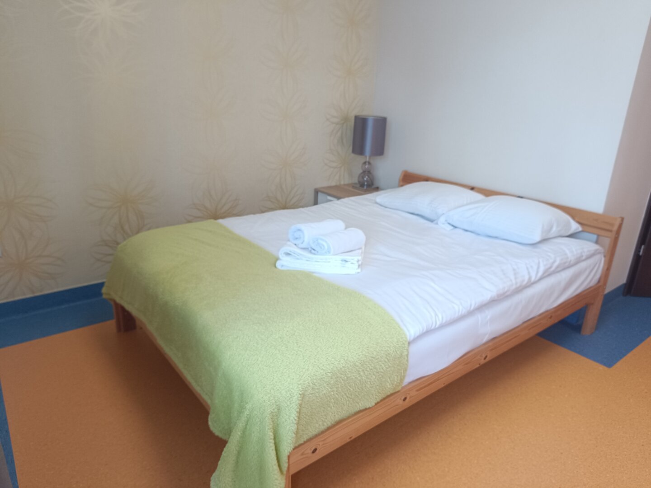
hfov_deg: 71.6
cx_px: 326
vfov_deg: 56.8
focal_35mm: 24
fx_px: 451
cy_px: 244
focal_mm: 5.59
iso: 481
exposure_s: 1/101
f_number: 1.88
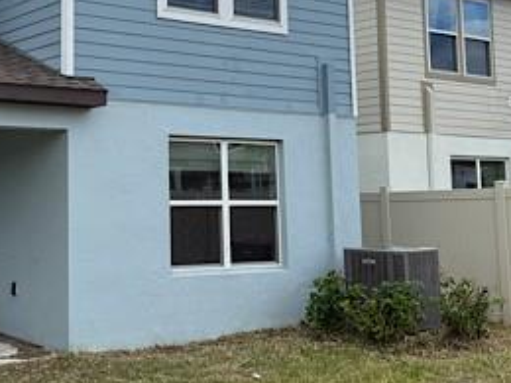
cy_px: 108
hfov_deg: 31.4
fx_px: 871
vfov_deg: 24.6
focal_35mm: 59
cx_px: 63
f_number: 1.78
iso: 100
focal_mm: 6.76
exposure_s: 1/3759
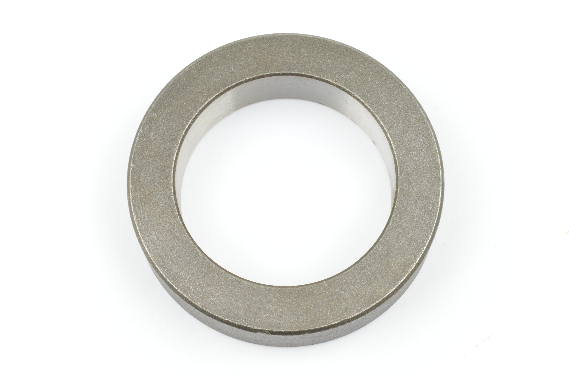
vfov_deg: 16.5
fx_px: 1303
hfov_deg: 24.6
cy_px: 189
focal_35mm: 82
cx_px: 284
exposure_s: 1/2
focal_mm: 55
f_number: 22
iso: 200
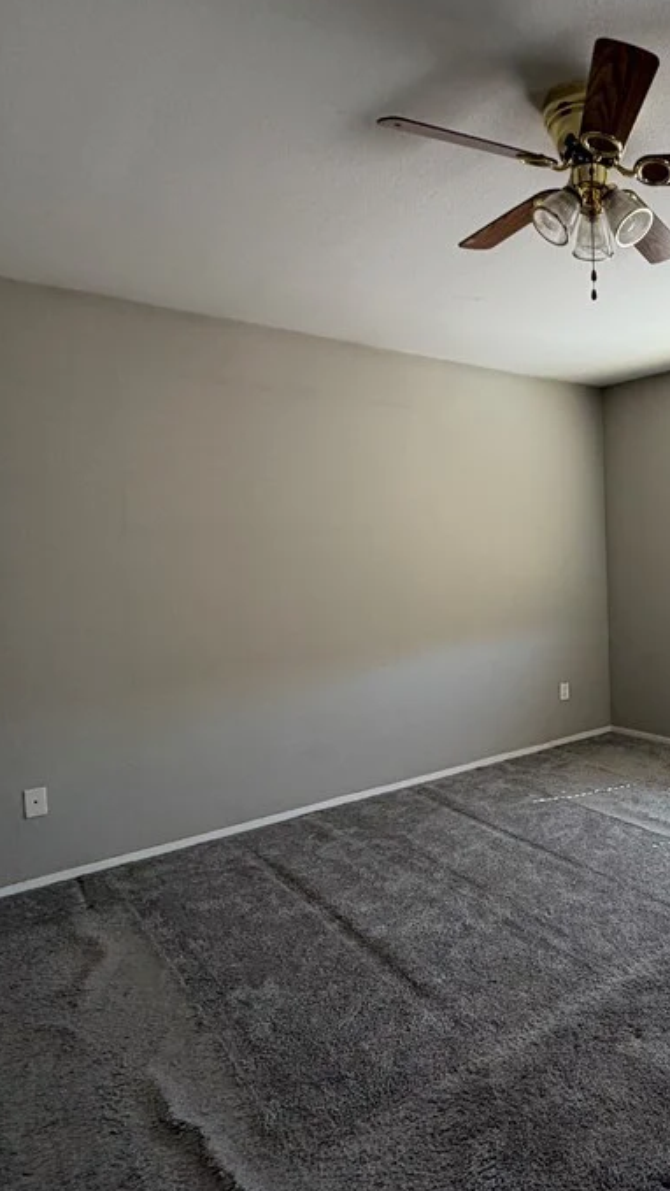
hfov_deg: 43.7
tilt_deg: -5.6
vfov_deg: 78.7
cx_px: 642
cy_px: 593
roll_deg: +1.4
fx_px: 726
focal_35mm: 23
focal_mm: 2.22
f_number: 2.2
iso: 125
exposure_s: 1/121
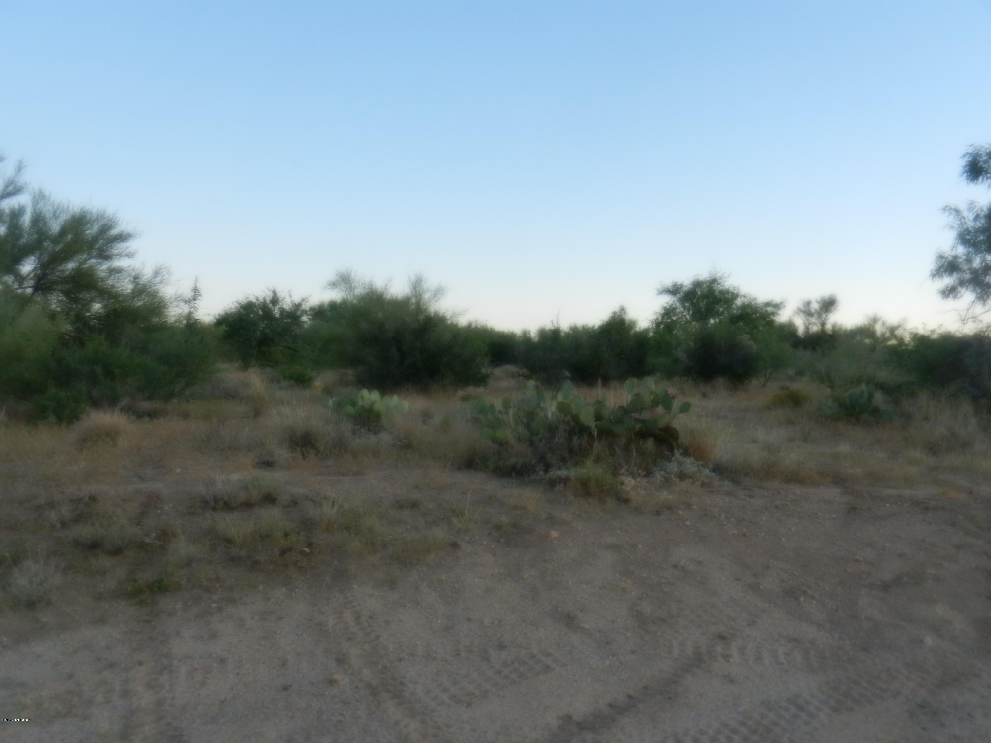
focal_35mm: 29
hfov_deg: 61.7
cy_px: 372
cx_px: 496
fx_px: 830
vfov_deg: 48.2
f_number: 3.6
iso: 500
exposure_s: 1/250
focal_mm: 5.1
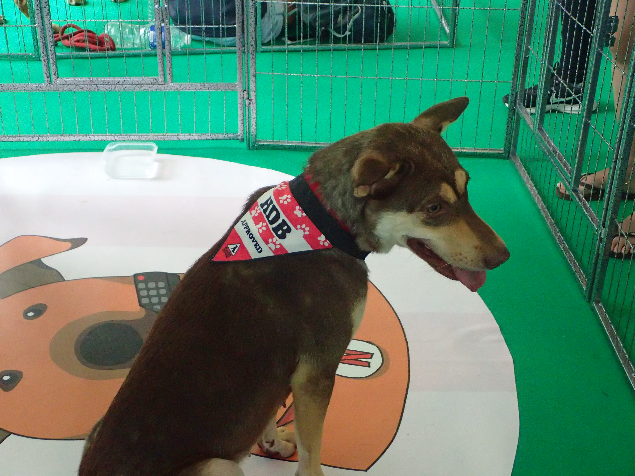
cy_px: 238
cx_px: 318
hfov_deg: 38.9
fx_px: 899
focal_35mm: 49
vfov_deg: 29.7
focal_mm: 8.99
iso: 1600
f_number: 3.2
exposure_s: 1/250
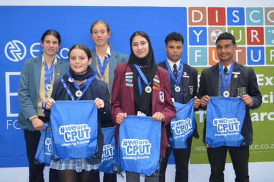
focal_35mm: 36
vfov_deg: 36.7
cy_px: 91
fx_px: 273
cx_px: 137
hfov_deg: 53.2
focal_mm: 24
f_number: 4
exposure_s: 1/60
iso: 1250
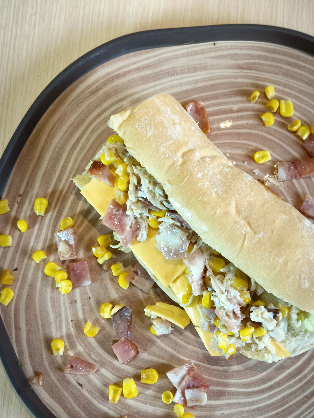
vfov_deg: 26.0
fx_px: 907
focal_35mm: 75
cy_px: 209
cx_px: 157
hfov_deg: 19.6
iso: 800
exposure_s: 1/60
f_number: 1.25
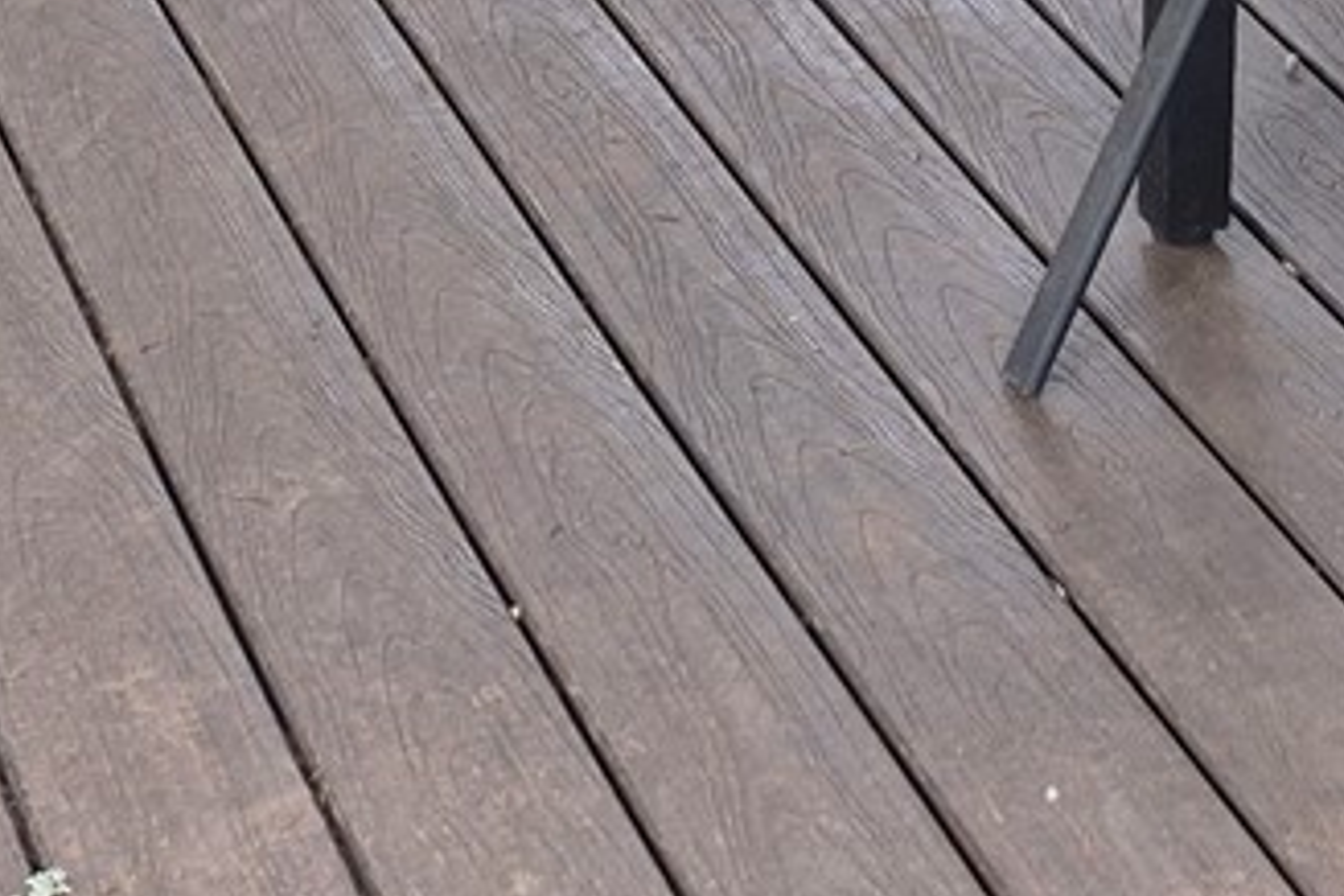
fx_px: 4368
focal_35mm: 117
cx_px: 1821
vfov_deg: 10.0
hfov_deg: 16.4
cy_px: -1356
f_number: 1.8
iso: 80
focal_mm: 5.4
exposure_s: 1/180
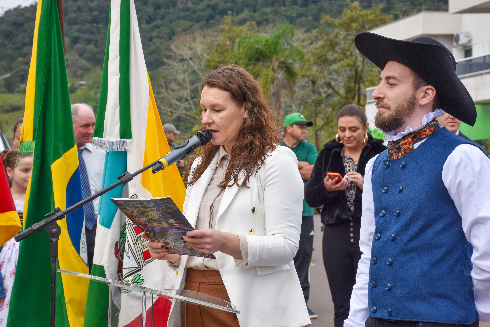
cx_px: 245
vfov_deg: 15.2
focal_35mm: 90
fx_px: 1225
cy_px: 164
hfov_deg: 22.6
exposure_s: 1/500
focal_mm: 60
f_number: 8
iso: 360
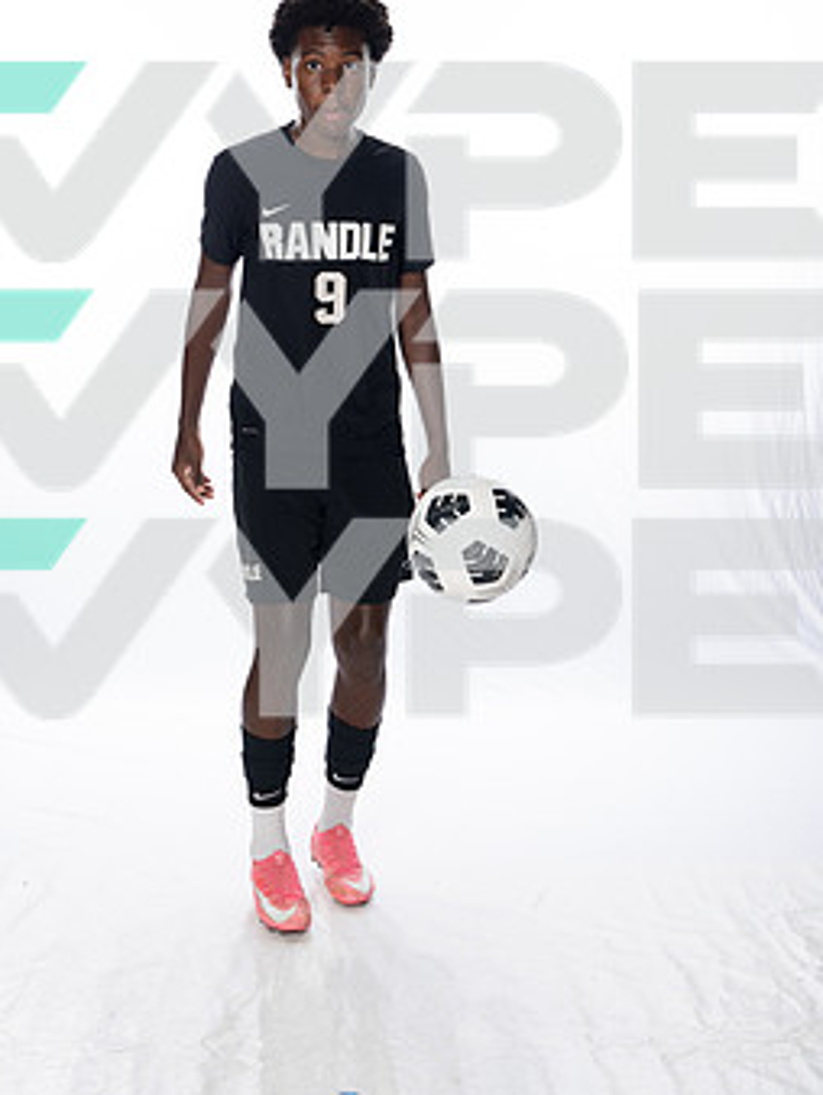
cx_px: 376
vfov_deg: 30.1
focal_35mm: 64
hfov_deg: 23.0
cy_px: 392
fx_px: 2026
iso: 800
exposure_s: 1/250
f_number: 8
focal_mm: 50
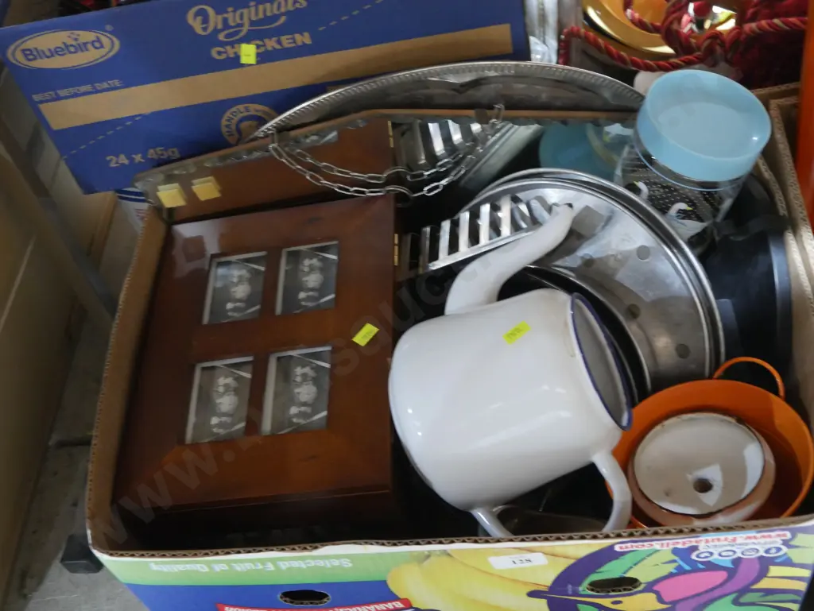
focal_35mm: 40
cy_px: 306
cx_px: 407
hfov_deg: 46.8
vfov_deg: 36.0
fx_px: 941
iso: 3200
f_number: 4.5
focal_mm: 20
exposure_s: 1/40
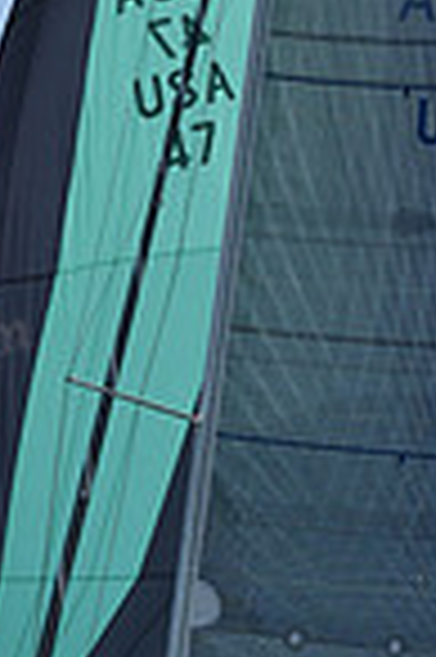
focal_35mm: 278
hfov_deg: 4.9
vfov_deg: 7.4
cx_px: 263
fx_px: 5062
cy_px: 104
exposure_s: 1/800
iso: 400
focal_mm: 70
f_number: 9
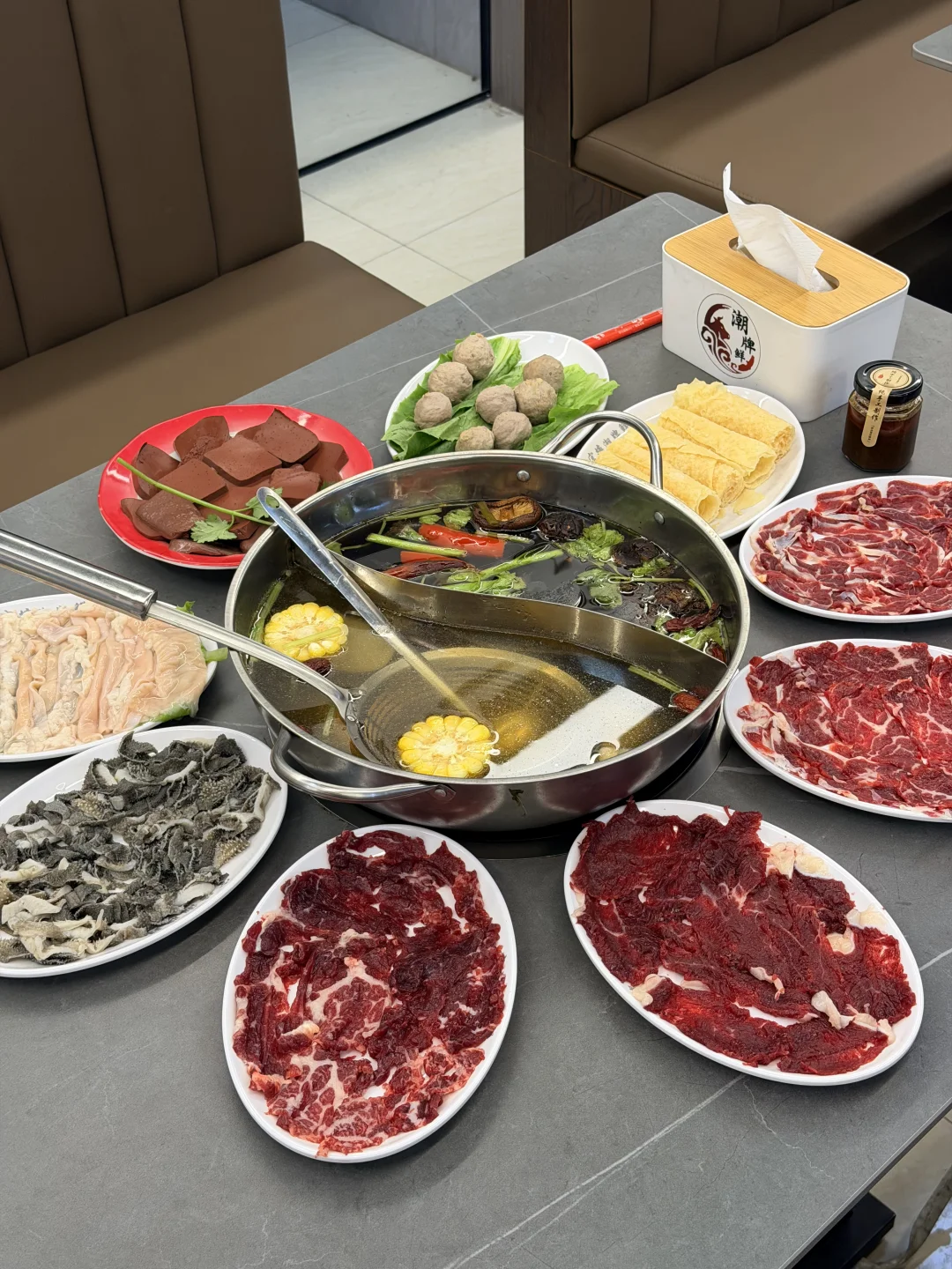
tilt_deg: -40.9
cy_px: 634
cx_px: 476
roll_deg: +0.0
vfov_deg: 39.7
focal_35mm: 48
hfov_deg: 30.3
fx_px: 1760
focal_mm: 6.76
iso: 64
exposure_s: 1/100
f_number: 1.78
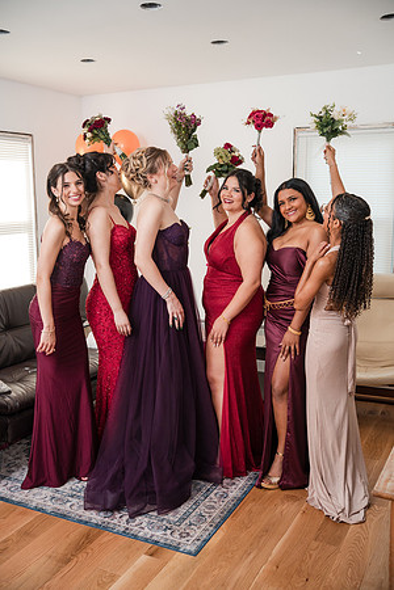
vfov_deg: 54.4
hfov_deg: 37.9
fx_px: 575
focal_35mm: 35
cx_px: 197
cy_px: 295
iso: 1250
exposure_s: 1/250
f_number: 4
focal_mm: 35
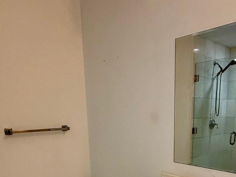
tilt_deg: -11.6
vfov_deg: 38.6
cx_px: 156
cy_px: 162
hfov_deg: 53.0
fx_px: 232
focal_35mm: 34
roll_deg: +0.2
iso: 250
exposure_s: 1/60
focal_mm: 2.22
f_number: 2.2
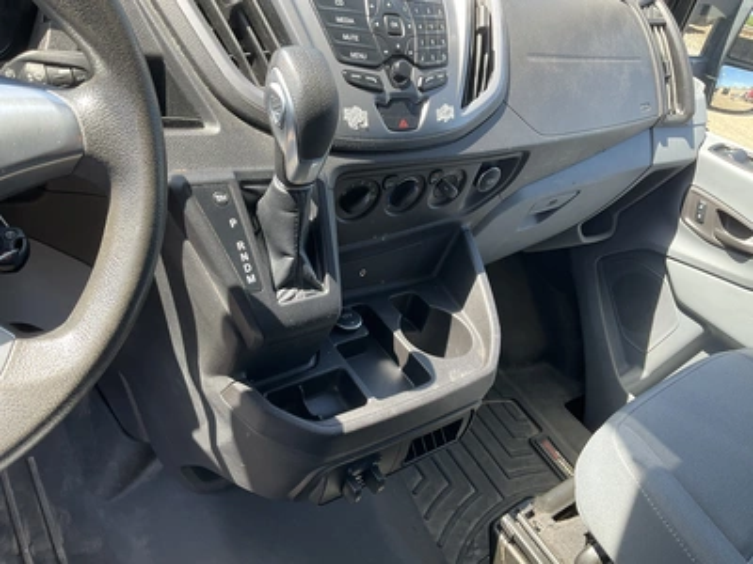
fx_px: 631
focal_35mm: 29
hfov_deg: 61.7
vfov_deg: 48.2
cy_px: 282
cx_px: 376
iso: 32
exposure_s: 1/122
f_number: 1.8
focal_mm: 3
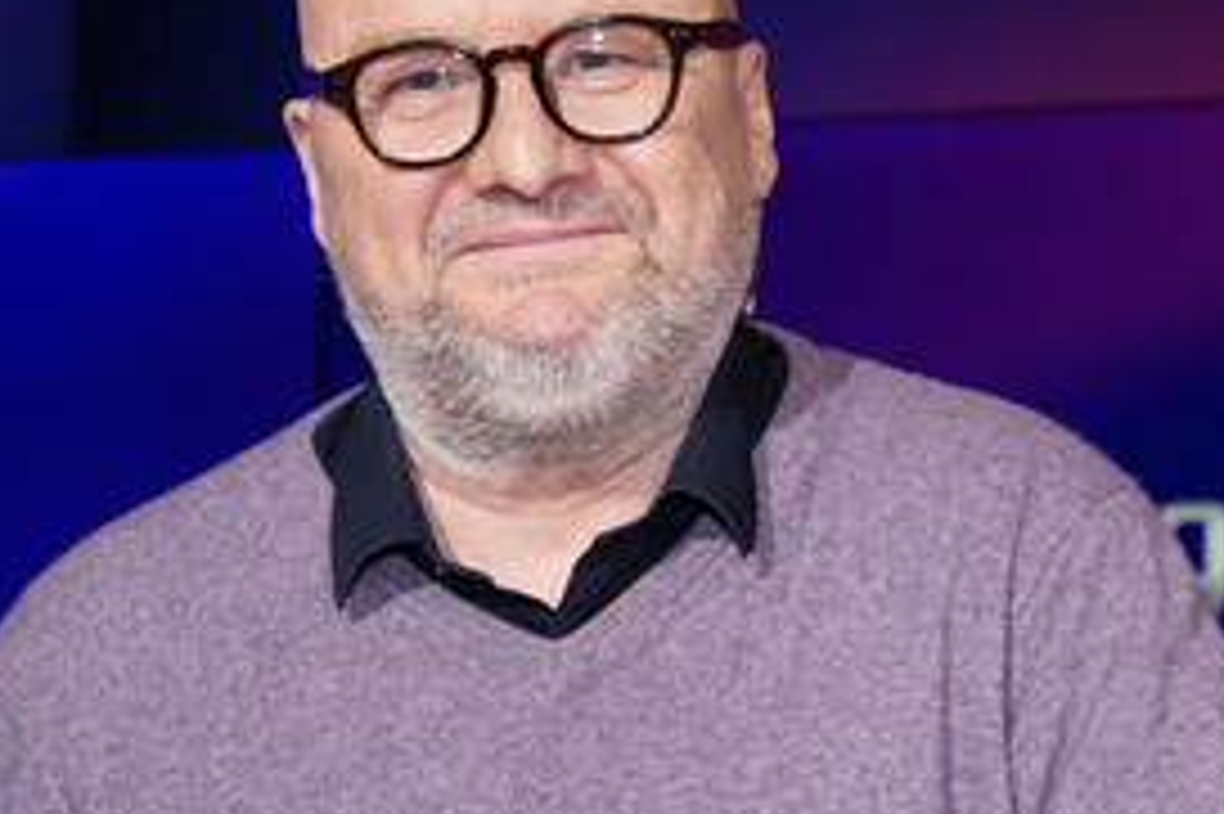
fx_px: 2820
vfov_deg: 16.4
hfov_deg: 24.5
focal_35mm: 83
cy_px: 405
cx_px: 610
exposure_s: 1/160
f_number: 5
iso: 1600
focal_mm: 50
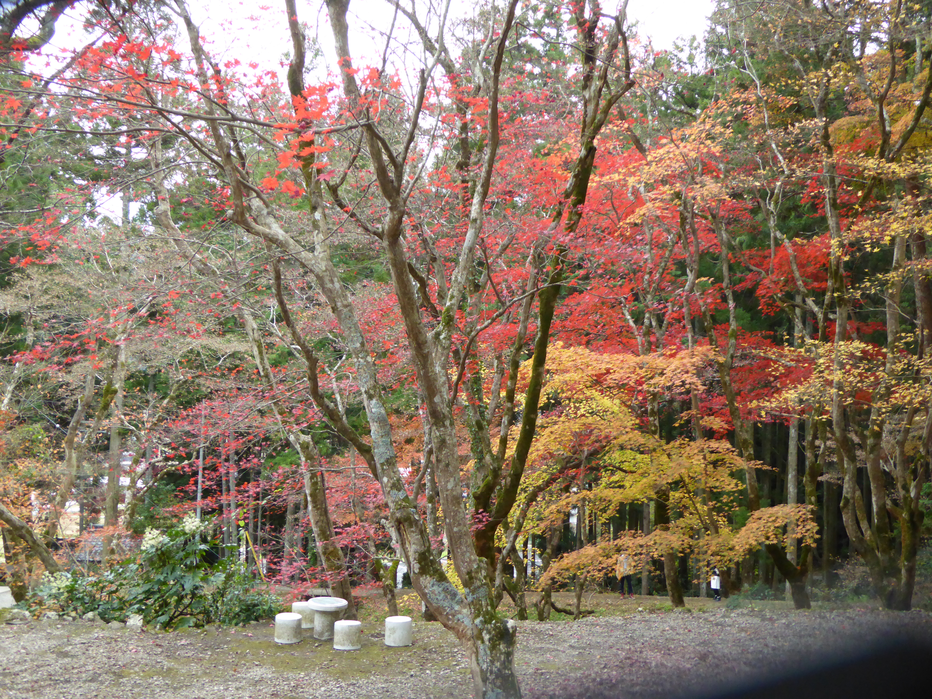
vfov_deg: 29.7
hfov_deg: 38.9
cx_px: 466
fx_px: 1319
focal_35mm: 49
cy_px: 350
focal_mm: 8.4
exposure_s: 1/250
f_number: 4
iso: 800
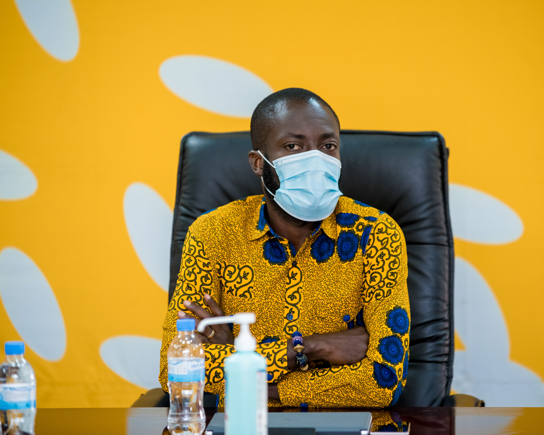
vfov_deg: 7.8
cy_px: 206
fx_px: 3204
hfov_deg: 9.7
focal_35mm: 199
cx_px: 305
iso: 1000
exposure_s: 1/200
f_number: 3.2
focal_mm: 165
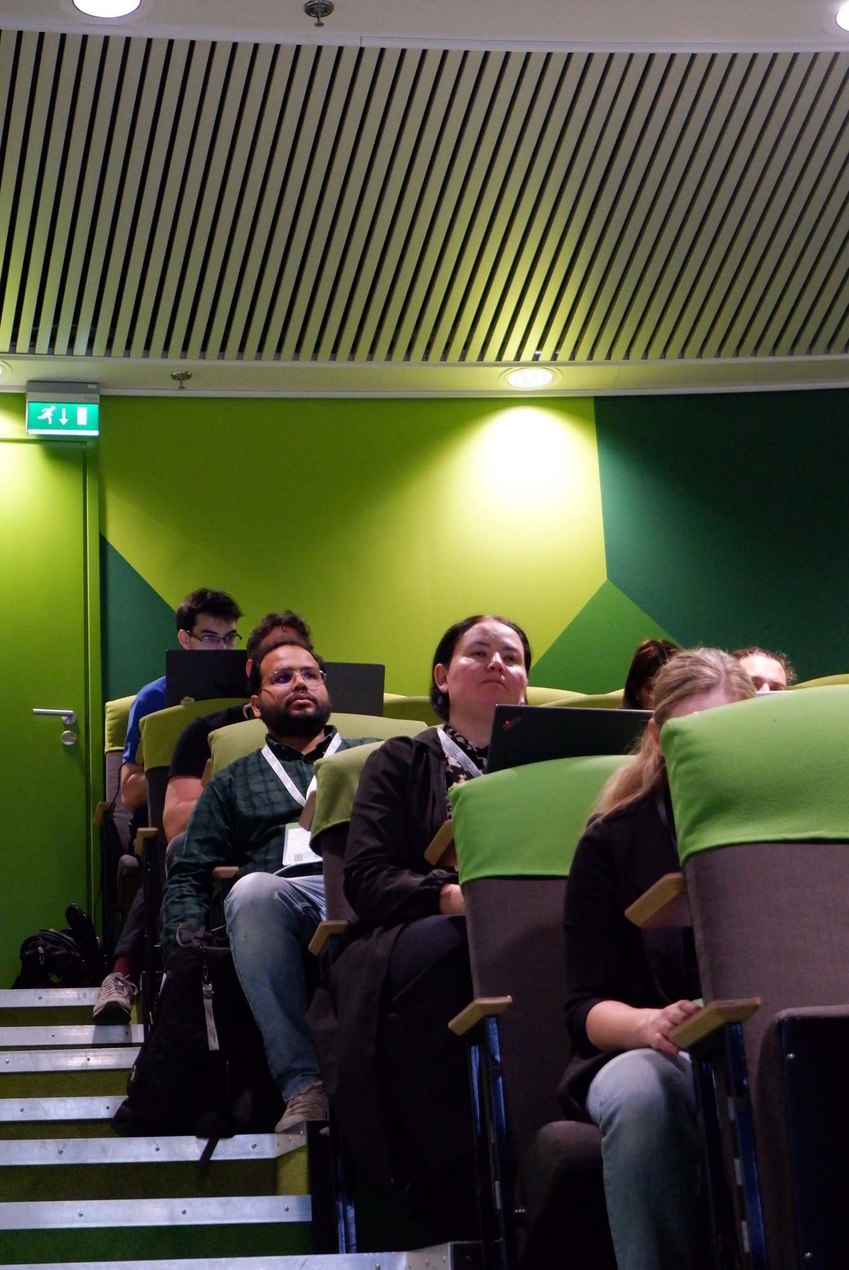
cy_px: 635
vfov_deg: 29.6
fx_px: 2402
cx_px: 424
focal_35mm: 68
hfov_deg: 20.0
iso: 6400
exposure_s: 1/125
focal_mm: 45
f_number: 5.6
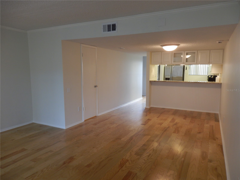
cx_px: 120
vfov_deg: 54.9
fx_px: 173
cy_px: 90
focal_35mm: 25
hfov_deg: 69.4
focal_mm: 4.5
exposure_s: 1/30
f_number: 3
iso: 125
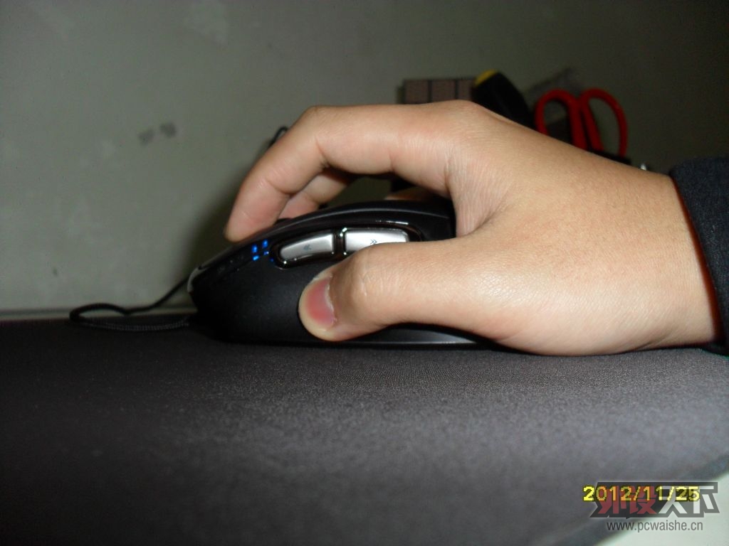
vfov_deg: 40.7
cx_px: 364
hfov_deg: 52.6
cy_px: 273
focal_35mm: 35
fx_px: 737
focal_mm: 6.3
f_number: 3.2
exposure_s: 1/45
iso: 200
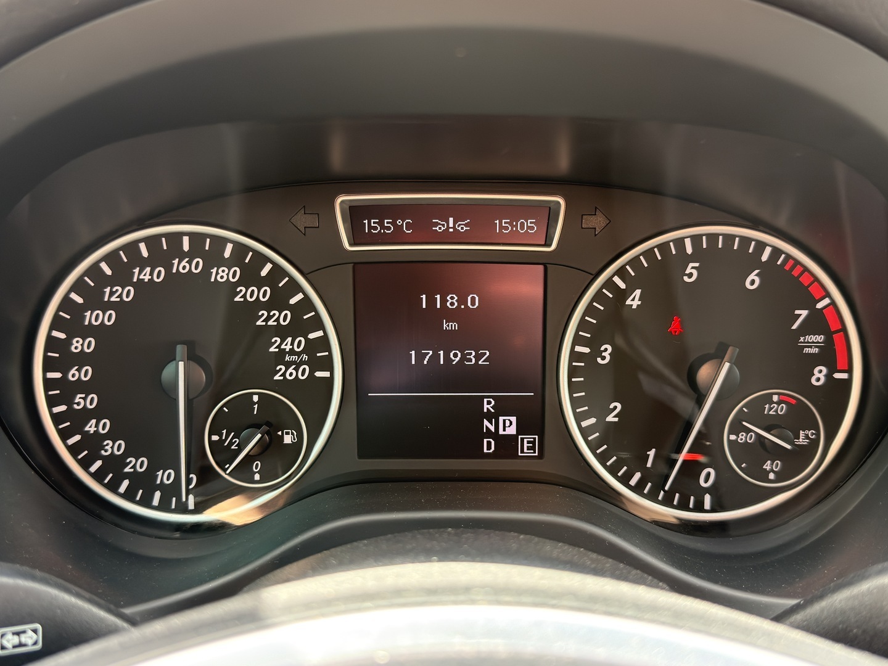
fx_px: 924
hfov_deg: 51.4
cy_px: 333
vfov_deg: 39.7
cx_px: 444
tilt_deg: -19.9
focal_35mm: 36
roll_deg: +0.6
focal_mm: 6.76
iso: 200
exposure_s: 1/101
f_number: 1.78
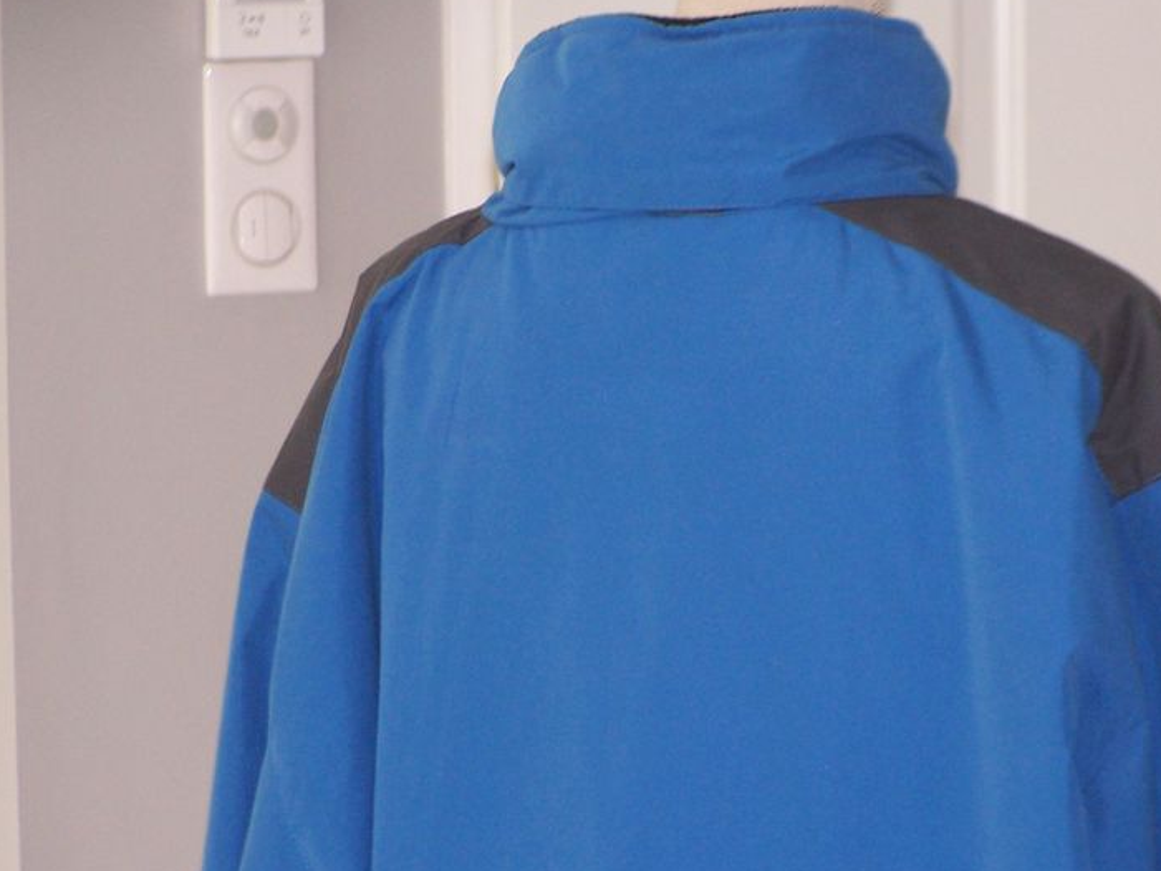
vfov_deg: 6.2
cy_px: 520
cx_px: 739
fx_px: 8084
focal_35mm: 241
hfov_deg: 8.2
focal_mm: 28
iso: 140
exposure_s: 1/125
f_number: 3.2
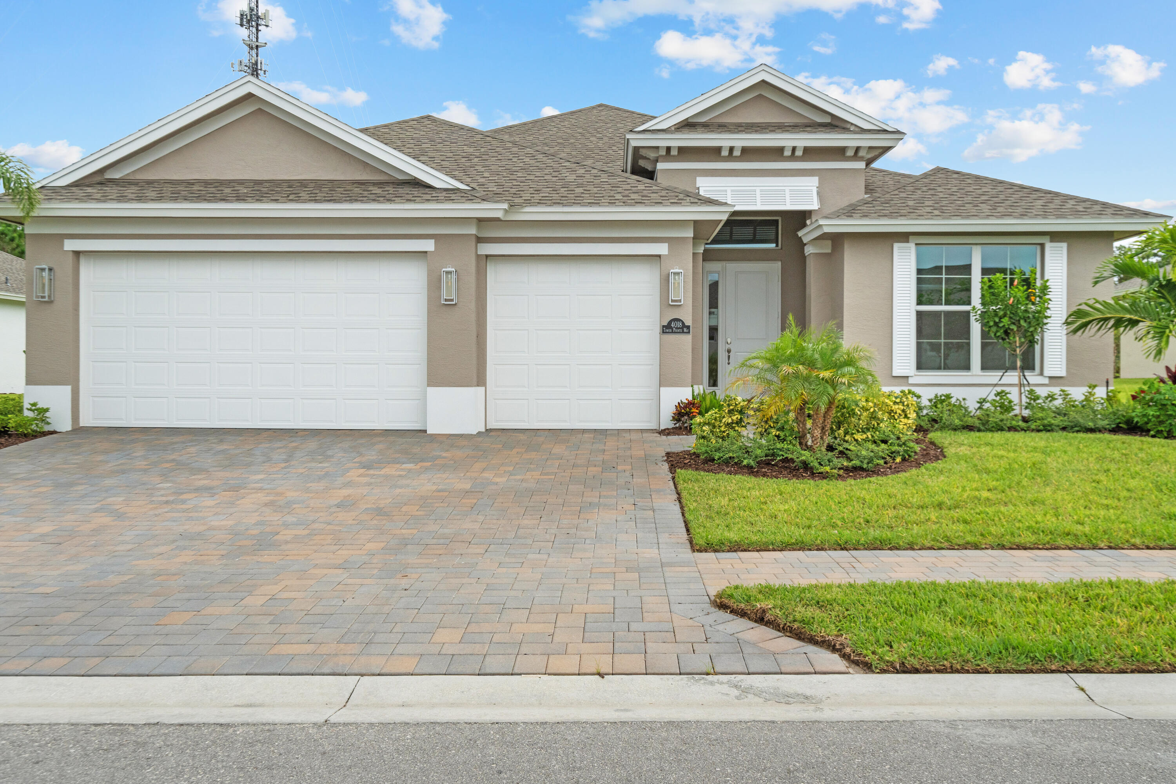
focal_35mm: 30
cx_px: 588
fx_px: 980
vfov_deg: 43.6
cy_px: 392
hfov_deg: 61.9
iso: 800
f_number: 8
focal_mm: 30
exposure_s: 1/400
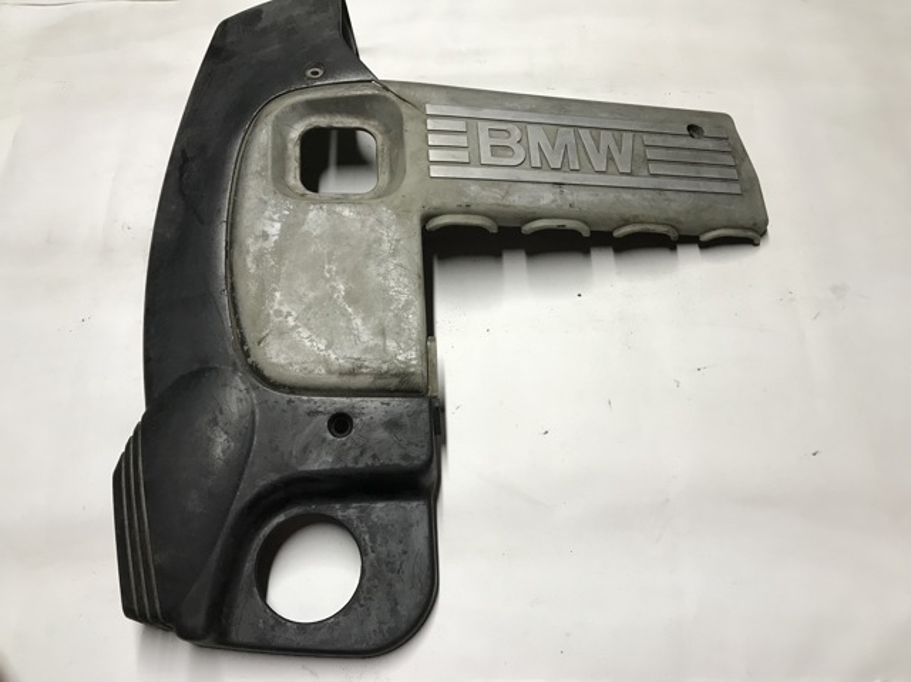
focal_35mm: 28
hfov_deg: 63.5
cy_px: 341
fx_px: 736
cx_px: 456
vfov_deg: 49.7
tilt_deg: -65.0
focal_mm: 3.99
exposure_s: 1/33
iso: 25
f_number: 1.8
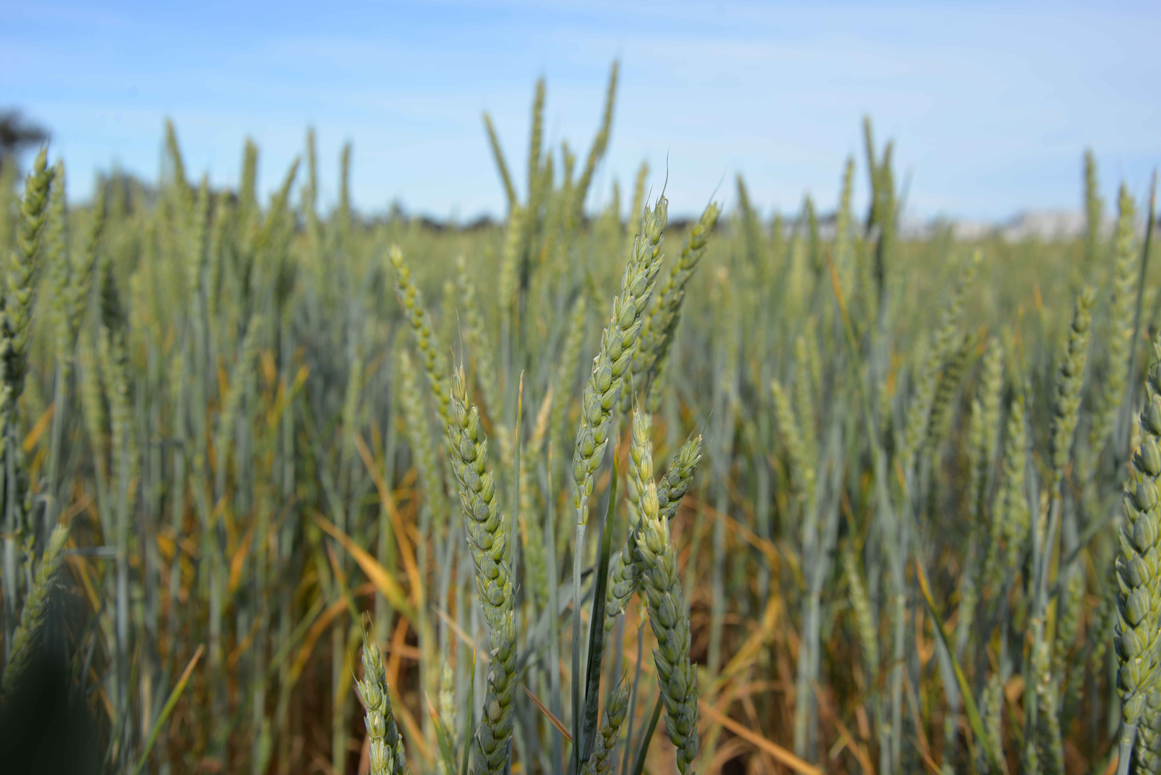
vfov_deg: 35.1
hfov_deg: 50.7
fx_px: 1226
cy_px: 388
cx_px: 580
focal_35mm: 38
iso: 100
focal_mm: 38
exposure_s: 1/250
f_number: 8
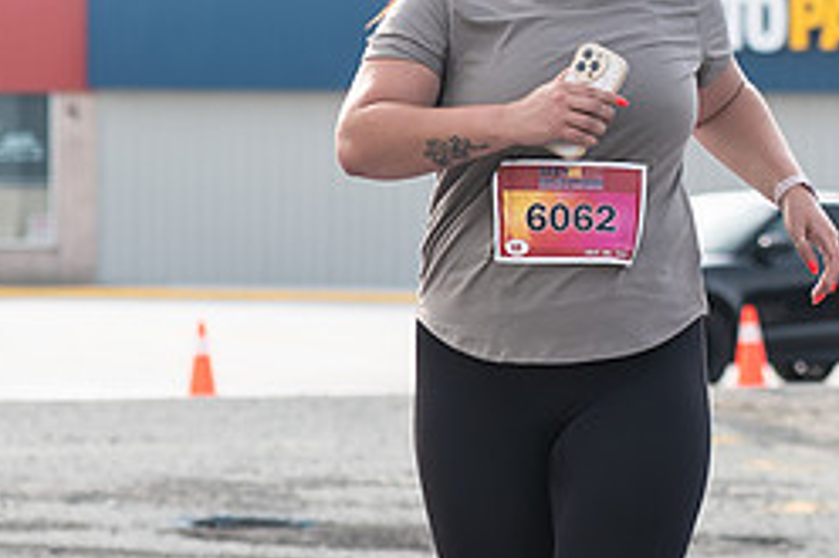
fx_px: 7546
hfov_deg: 6.4
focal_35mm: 324
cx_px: 606
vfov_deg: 4.2
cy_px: 34
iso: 250
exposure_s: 1/1250
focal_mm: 80
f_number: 4.5
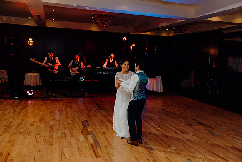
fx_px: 215
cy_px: 81
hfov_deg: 58.7
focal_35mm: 32
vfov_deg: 41.1
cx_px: 121
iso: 1250
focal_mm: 32
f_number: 2.8
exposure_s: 1/160
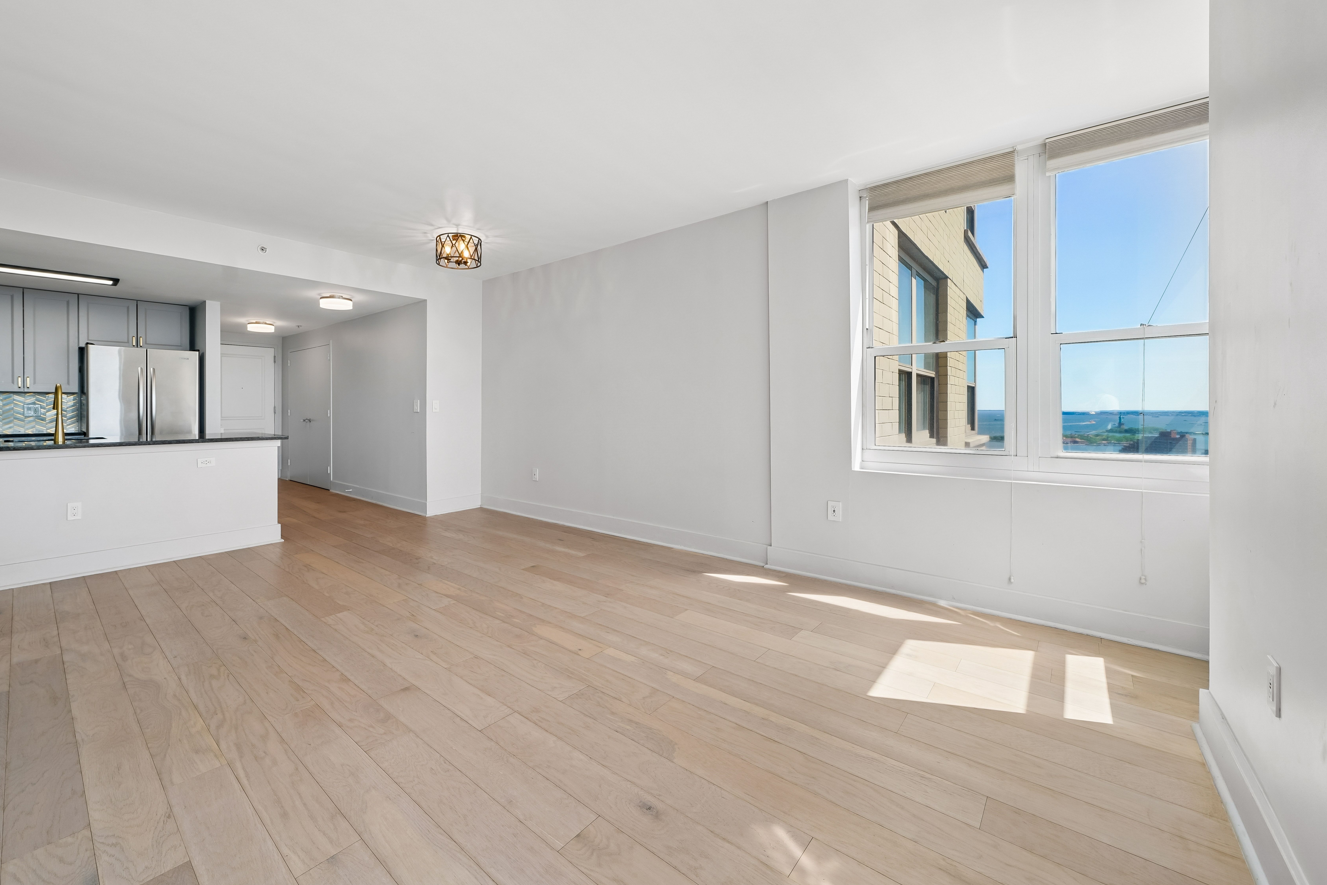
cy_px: 408
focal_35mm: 14
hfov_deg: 103.7
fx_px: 516
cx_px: 584
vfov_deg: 81.1
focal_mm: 12
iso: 100
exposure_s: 1/100
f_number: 7.1
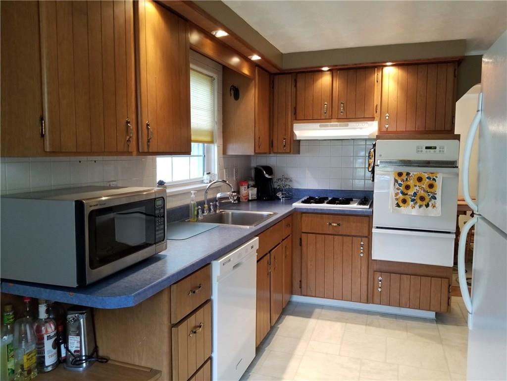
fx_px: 381
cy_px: 190
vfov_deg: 53.1
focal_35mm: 26
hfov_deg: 67.3
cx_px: 254
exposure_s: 1/40
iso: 160
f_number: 1.7
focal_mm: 4.25
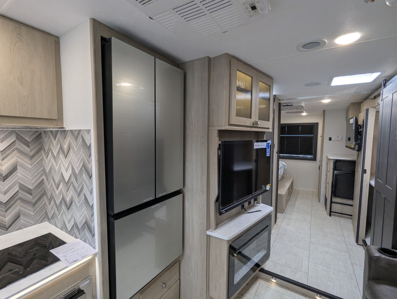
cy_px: 150
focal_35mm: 16
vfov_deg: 78.2
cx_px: 198
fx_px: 184
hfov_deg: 94.4
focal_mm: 2.35
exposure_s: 1/118
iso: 213
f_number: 2.2
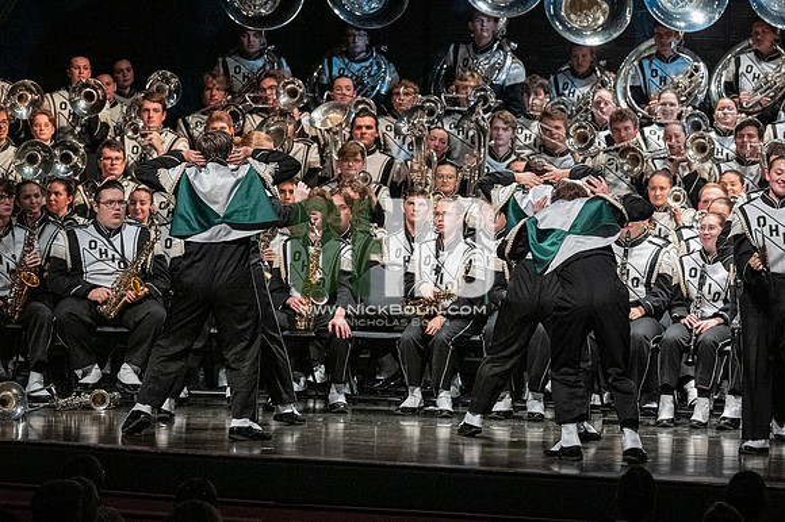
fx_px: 4903
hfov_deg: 9.2
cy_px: 261
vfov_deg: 6.1
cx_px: 392
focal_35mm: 225
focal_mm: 150
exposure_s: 1/500
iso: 4000
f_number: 4
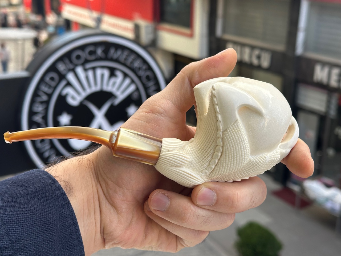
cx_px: 170
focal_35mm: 48
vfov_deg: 30.3
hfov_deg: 39.7
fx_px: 473
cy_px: 128
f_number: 1.78
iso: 64
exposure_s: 1/380
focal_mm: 6.86
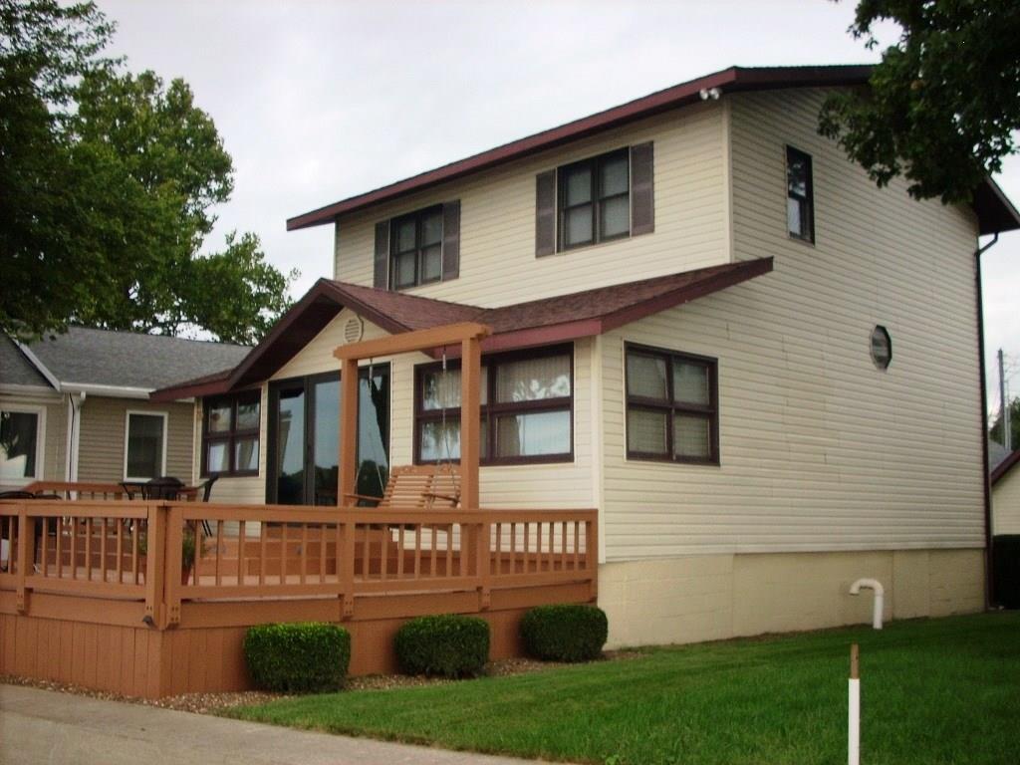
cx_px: 510
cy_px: 382
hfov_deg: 50.1
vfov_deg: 38.7
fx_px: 1090
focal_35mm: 37
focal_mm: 6.2
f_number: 2.8
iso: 100
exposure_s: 1/30
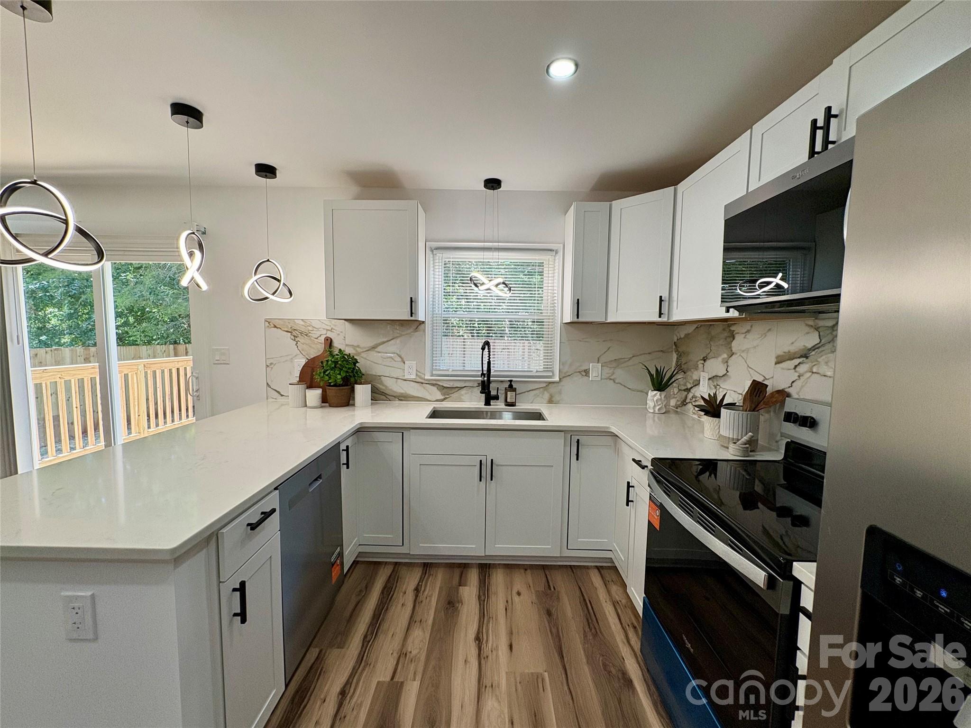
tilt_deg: -4.2
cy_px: 364
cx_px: 486
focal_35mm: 14
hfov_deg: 102.1
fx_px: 393
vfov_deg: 85.7
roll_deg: +0.2
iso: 100
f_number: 2.2
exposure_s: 1/132
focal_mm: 2.22
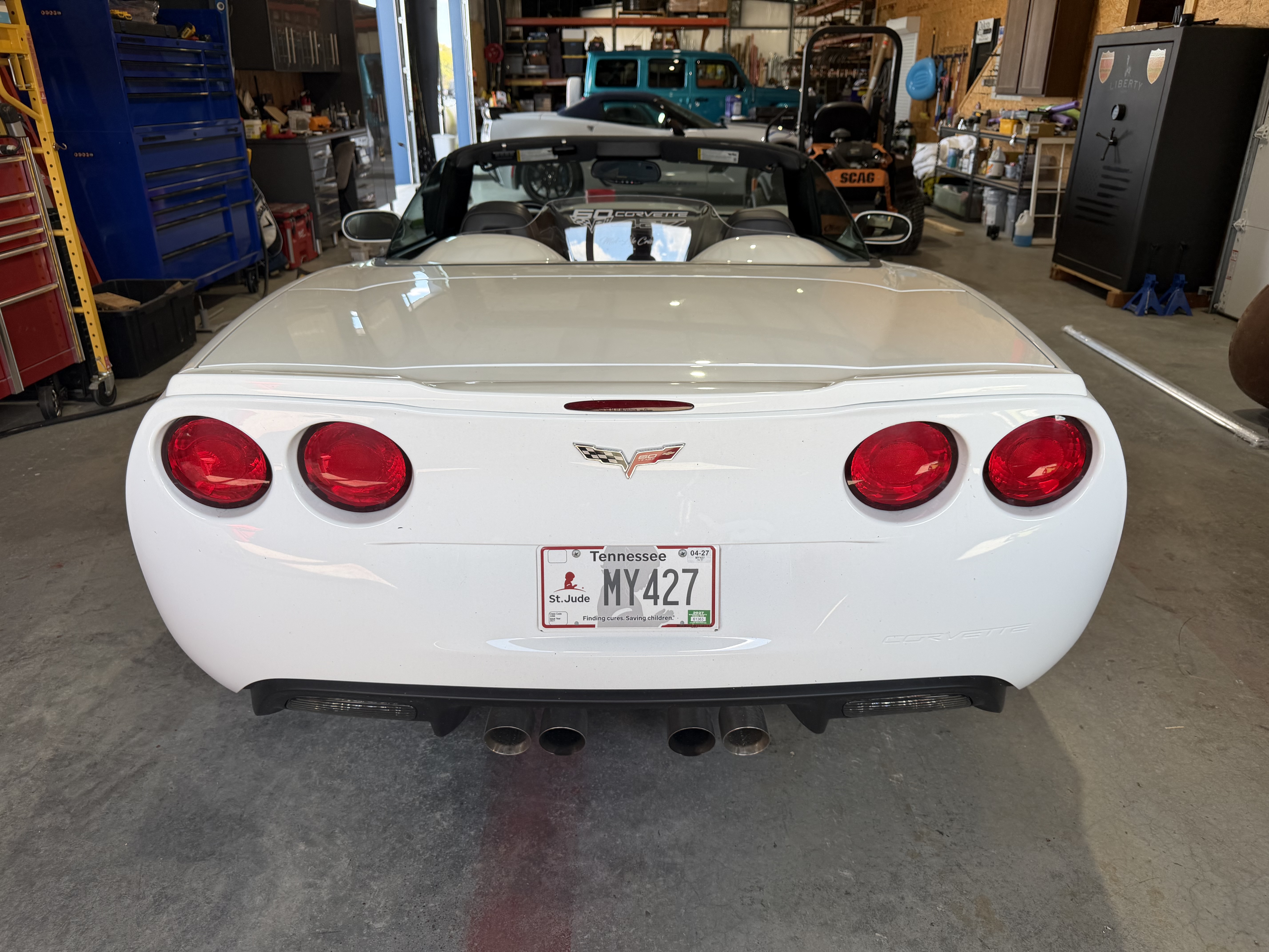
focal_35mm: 24
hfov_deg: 71.6
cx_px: 634
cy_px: 476
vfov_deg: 56.8
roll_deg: +0.8
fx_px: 880
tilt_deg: -23.5
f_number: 1.78
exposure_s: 1/381
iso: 80
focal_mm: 6.76
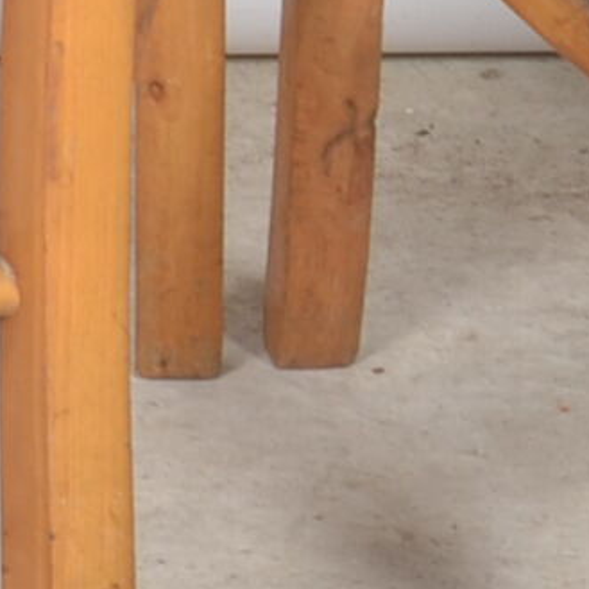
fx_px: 6603
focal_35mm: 343
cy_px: -596
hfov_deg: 5.1
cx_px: -274
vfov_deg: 5.0
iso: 100
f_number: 11
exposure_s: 1/125
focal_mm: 24
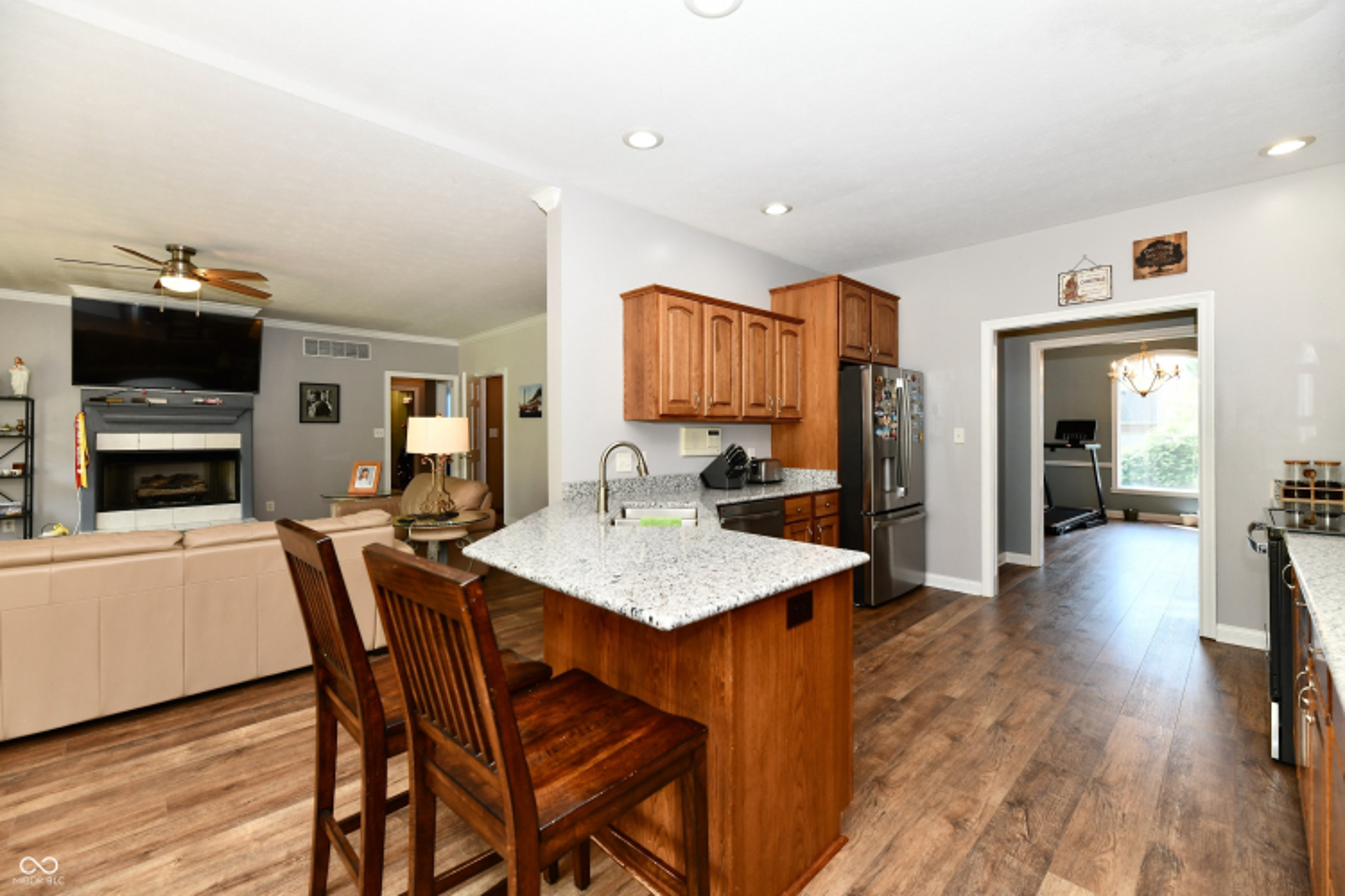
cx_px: 672
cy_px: 448
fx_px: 523
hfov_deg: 104.3
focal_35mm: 14
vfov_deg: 81.2
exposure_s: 1/60
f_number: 6.3
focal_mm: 14
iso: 640
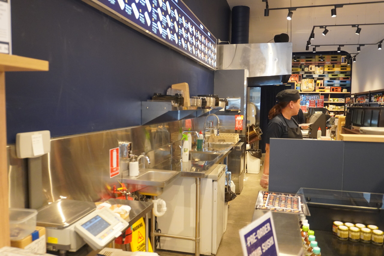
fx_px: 320
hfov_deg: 61.9
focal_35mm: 30
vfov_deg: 43.6
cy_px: 128
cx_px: 192
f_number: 4
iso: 2500
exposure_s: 1/160
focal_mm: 20
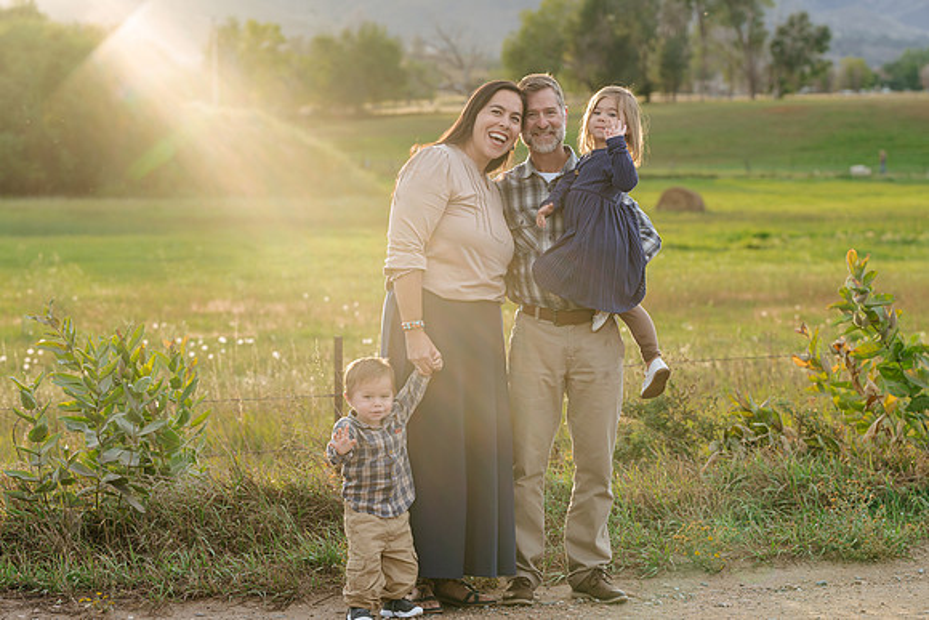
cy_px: 310
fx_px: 2891
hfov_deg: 18.3
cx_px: 464
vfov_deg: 12.2
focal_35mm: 112
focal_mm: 112
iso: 640
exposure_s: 1/200
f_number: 5.6
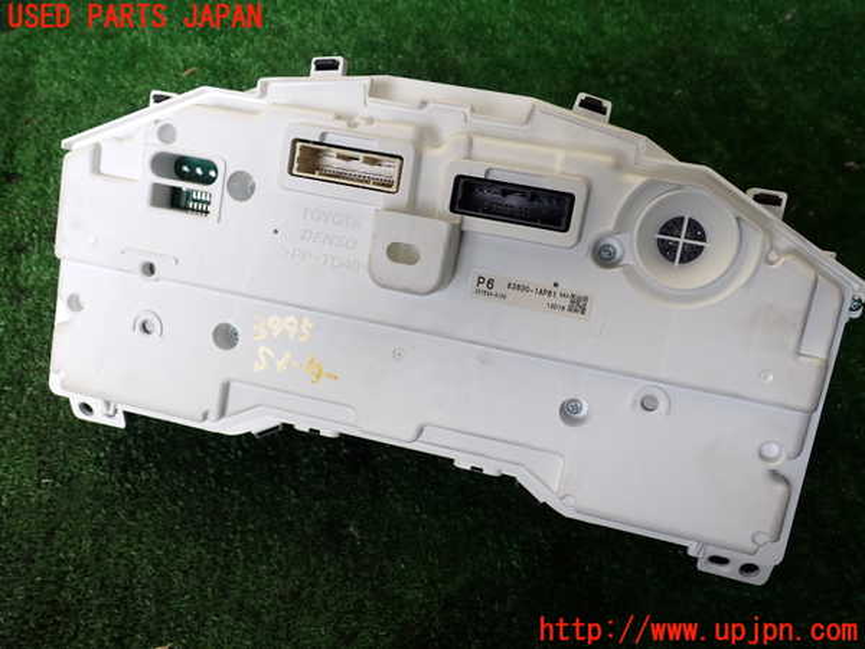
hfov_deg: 60.0
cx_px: 432
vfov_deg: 46.8
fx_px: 750
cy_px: 324
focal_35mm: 30
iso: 100
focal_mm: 5.4
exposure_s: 1/160
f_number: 3.2
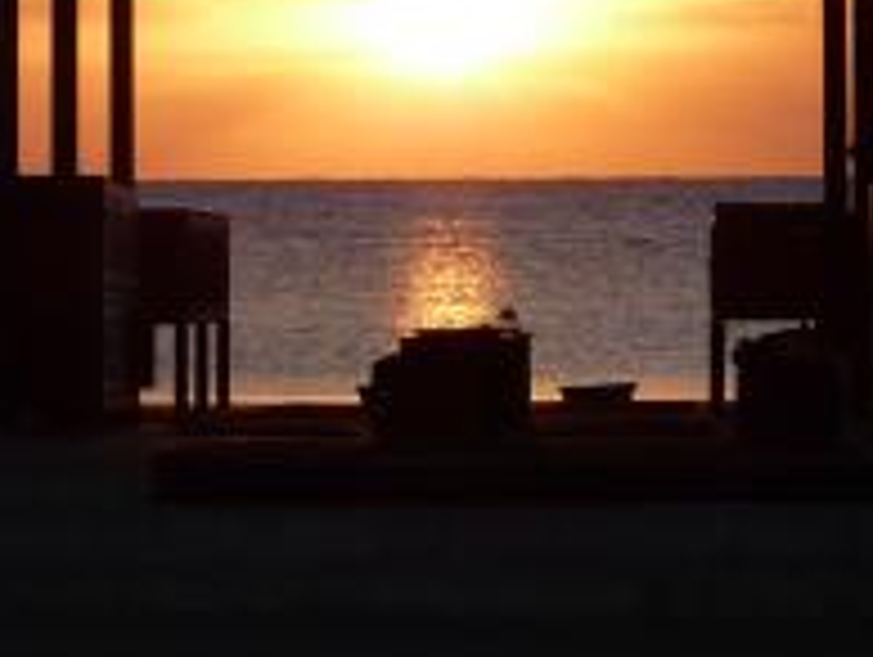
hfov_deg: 8.2
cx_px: 468
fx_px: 6085
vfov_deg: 6.2
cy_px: -27
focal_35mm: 241
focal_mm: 11.9
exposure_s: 1/400
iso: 80
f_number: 4.1
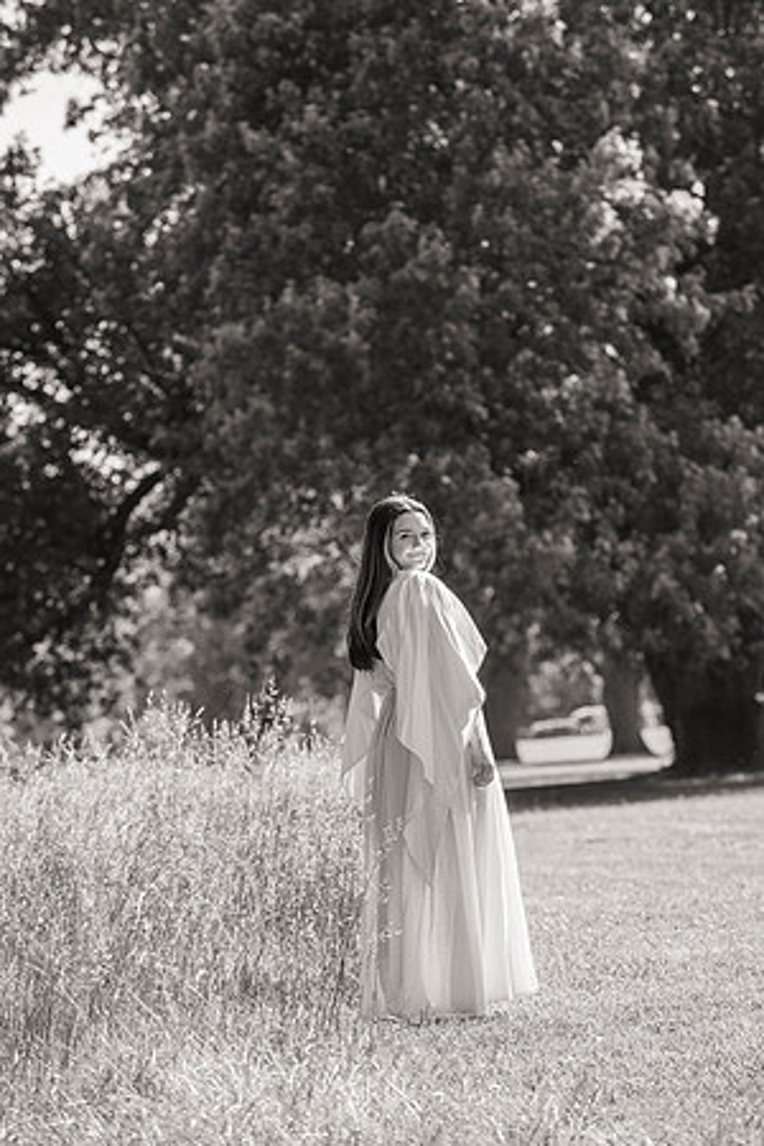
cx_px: 382
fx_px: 6048
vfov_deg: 10.8
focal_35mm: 190
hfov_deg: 7.2
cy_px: 573
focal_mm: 190
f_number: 6.3
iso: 1000
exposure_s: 1/2000
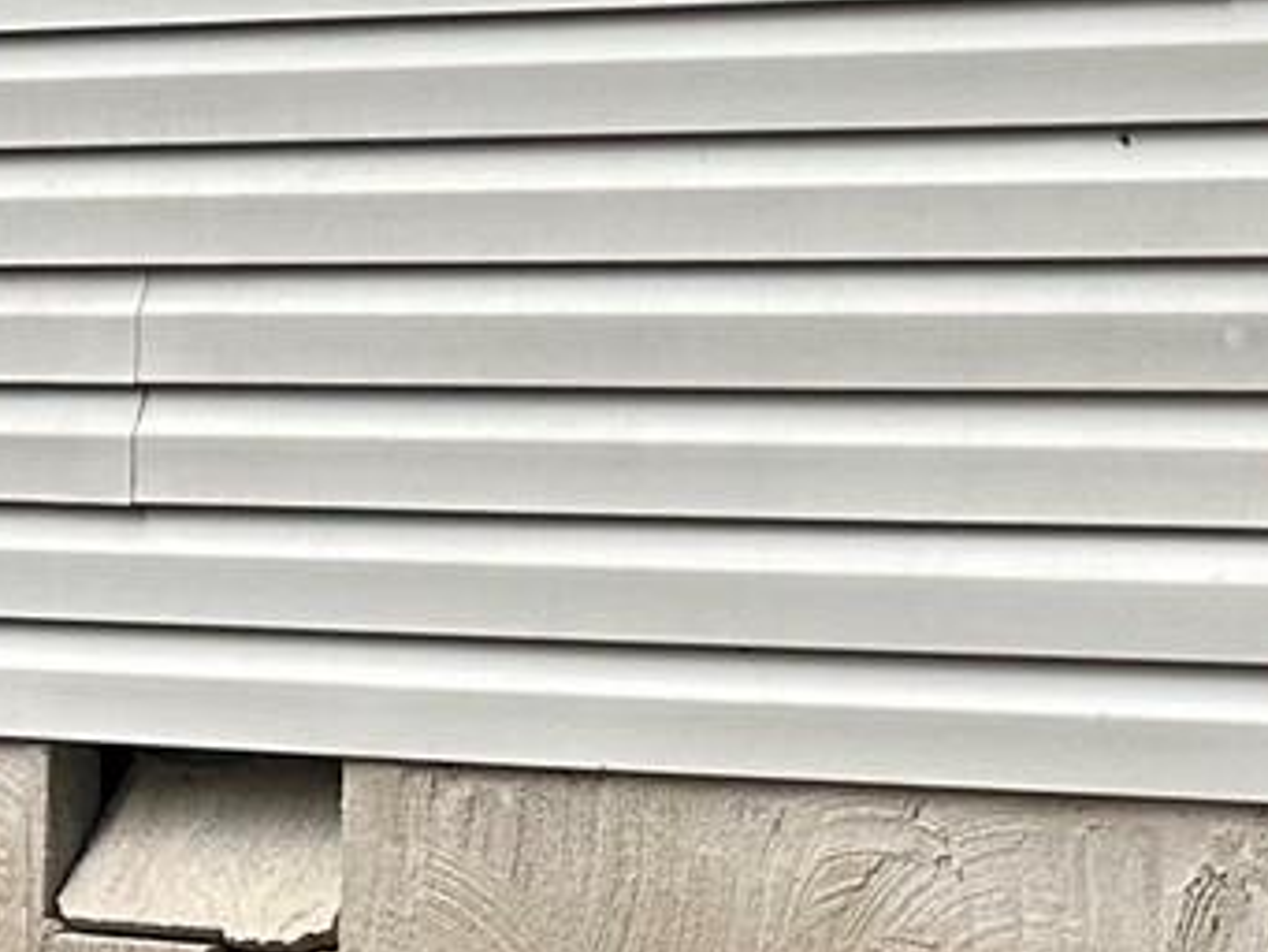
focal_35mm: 144
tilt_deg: +2.4
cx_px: 2629
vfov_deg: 10.2
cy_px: 74
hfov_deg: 12.0
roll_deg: +0.2
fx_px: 5277
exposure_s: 1/421
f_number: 1.78
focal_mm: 6.86
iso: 80
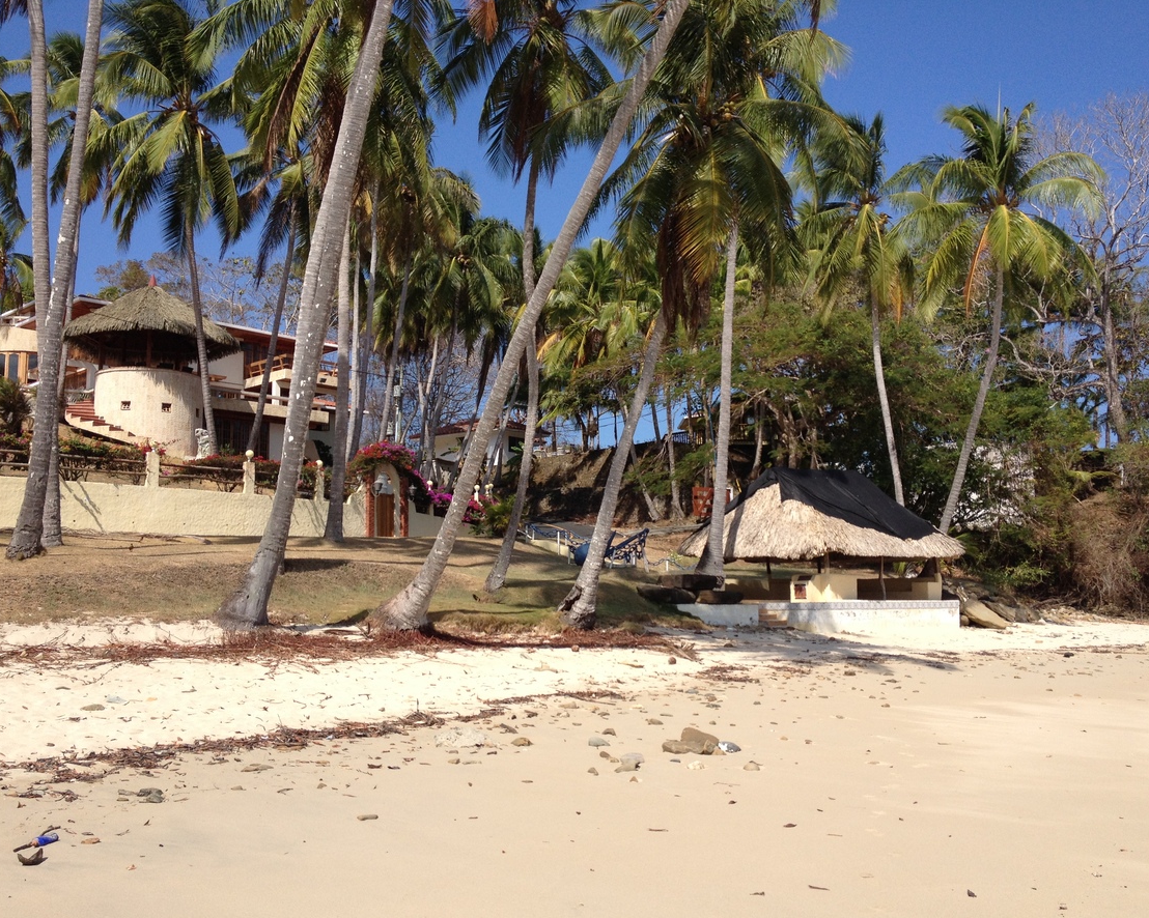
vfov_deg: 40.1
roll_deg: +1.3
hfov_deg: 49.1
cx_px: 584
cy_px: 464
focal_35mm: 37
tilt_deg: +4.1
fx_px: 1258
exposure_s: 1/1905
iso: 50
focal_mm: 4.28
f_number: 2.4
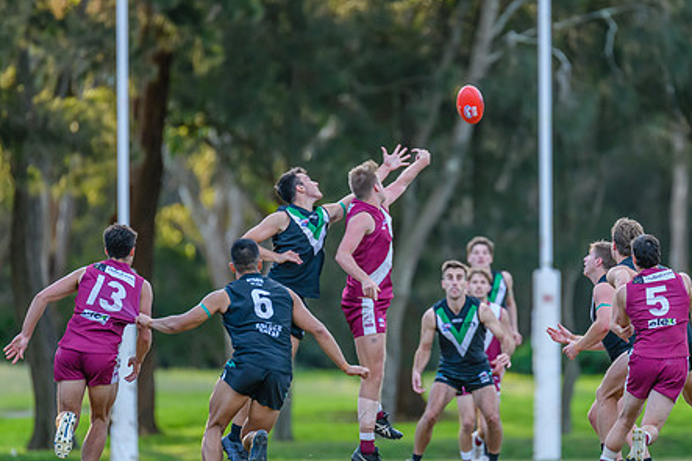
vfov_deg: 3.2
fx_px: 8281
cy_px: 238
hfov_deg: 4.8
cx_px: 419
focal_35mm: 431
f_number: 2.8
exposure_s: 1/2500
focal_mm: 300
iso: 2500
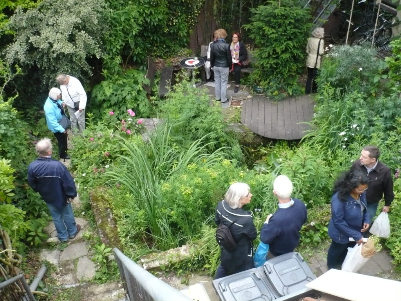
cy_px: 150
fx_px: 405
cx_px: 200
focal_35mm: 35
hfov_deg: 52.6
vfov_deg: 40.7
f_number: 2.8
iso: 250
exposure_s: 1/125
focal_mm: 5.8
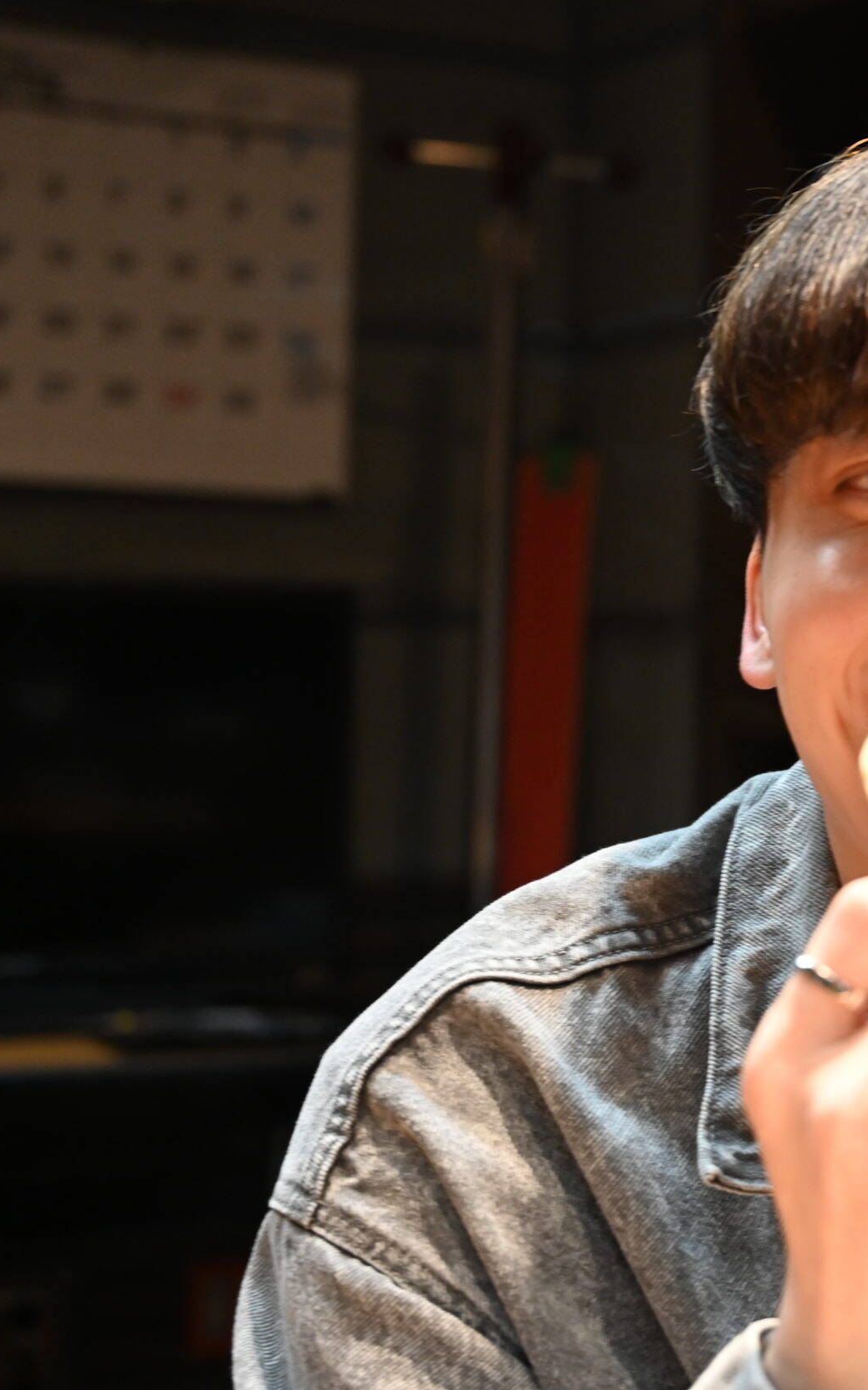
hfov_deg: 18.1
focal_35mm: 69
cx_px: 983
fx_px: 2612
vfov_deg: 29.8
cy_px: 695
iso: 2200
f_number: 4
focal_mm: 45
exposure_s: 1/125
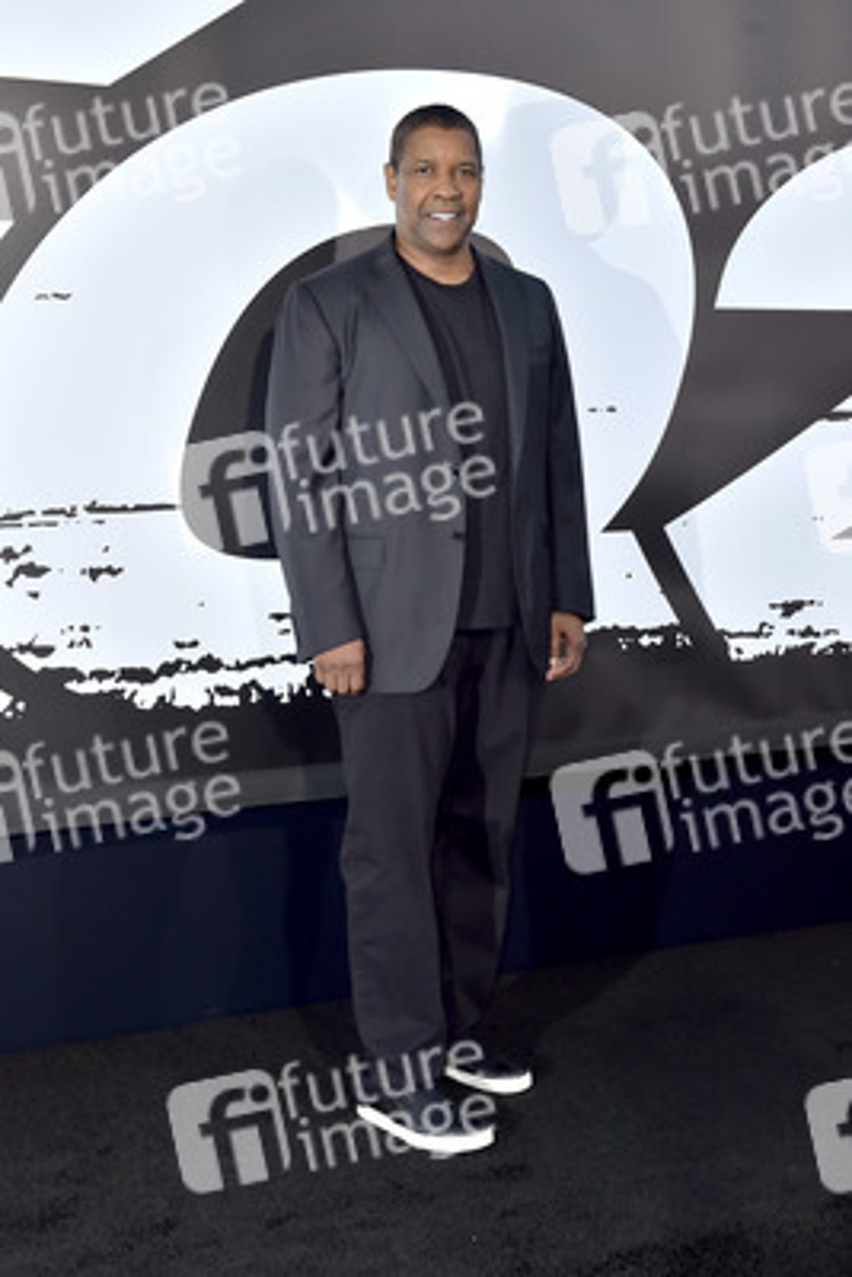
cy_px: 638
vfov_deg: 50.7
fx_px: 1348
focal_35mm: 38
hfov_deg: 35.1
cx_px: 426
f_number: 6.3
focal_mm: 38
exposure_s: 1/200
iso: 250
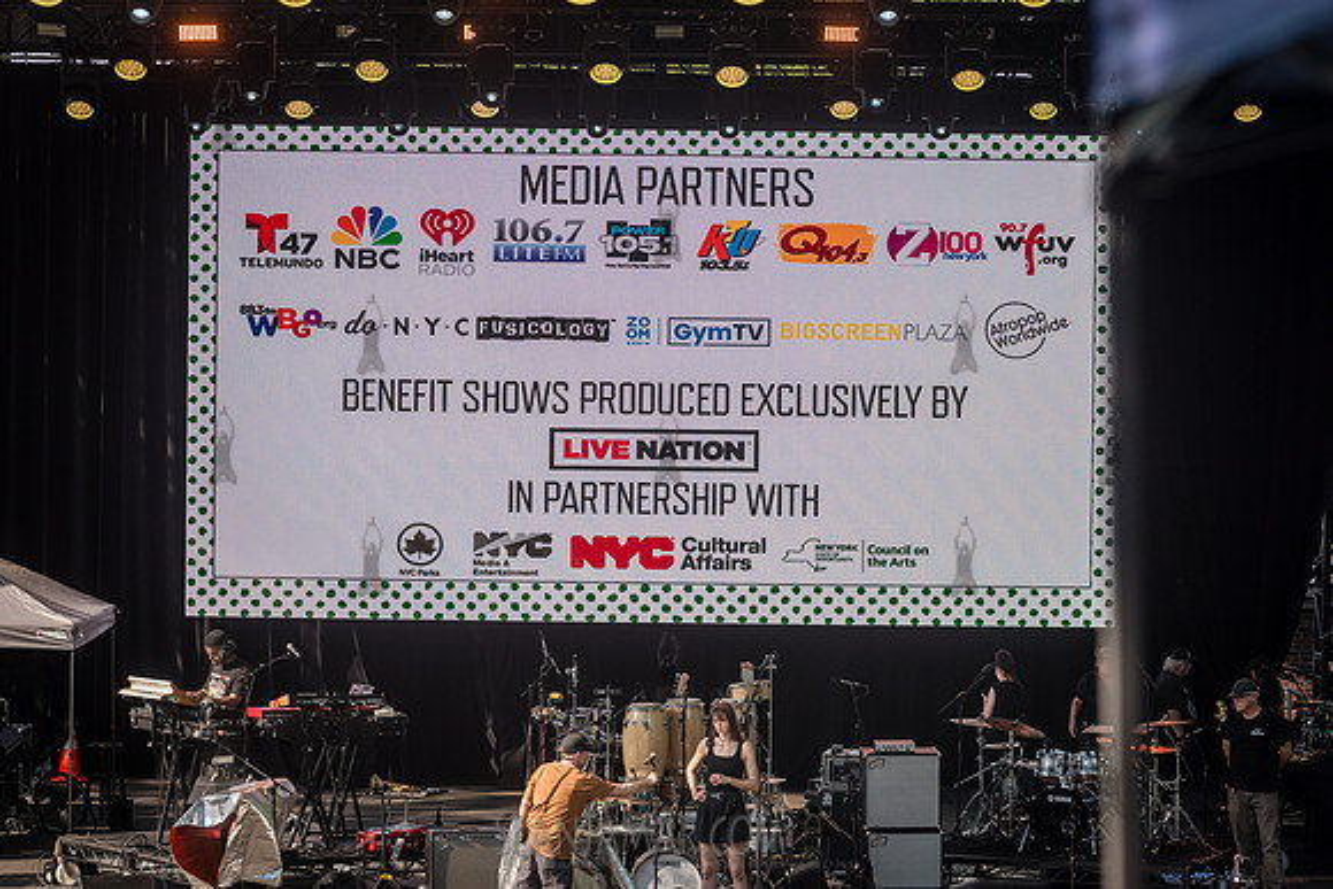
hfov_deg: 17.1
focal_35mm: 120
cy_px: 444
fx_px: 4444
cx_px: 666
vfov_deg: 11.4
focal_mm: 120
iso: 200
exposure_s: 1/1250
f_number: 5
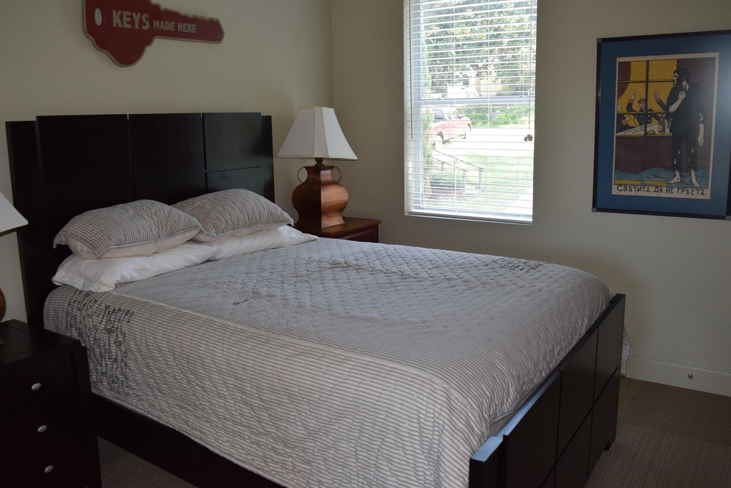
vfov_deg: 42.4
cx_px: 355
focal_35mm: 31
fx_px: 630
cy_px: 240
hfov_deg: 60.2
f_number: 5.6
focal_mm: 20
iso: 800
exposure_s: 1/125
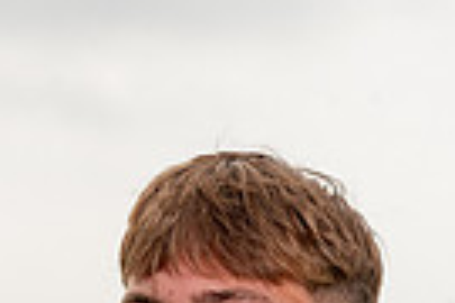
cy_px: 714
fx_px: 2351
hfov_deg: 11.0
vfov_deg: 7.0
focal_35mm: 186
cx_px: 145
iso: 100
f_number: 11
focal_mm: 56
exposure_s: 1/250
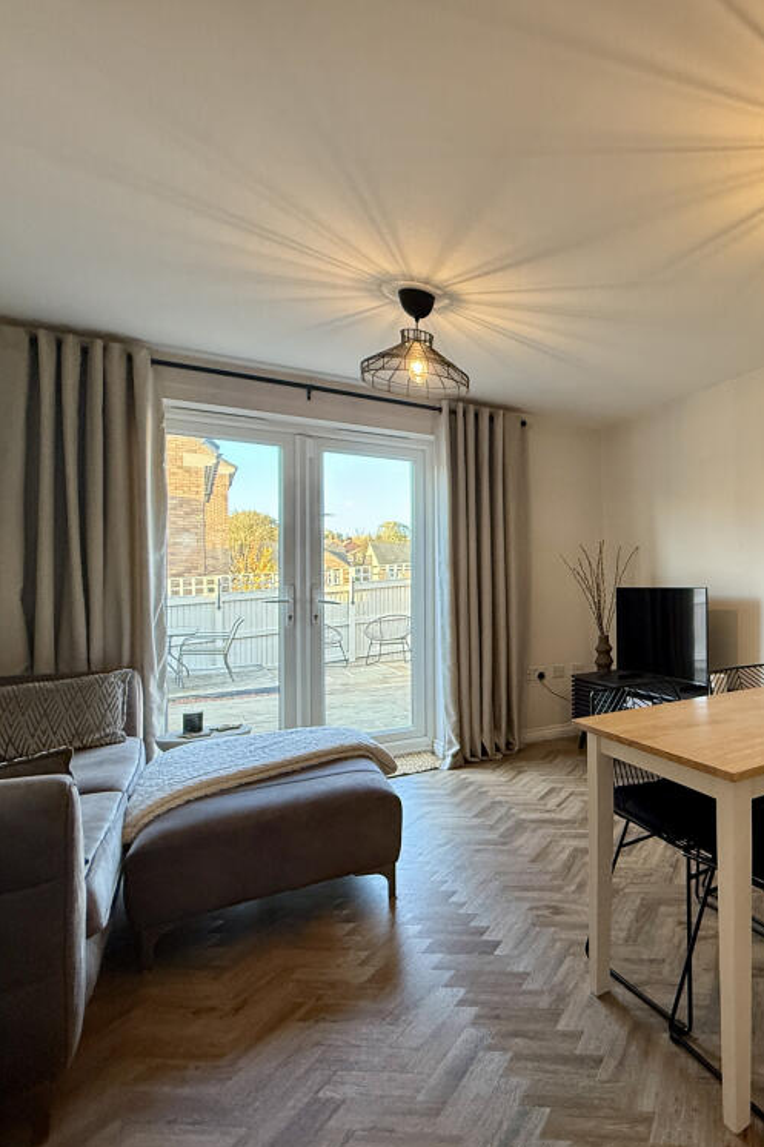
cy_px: 577
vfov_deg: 84.0
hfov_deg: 51.0
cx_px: 749
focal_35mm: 20
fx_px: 637
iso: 400
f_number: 2.2
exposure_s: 1/65
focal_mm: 2.22
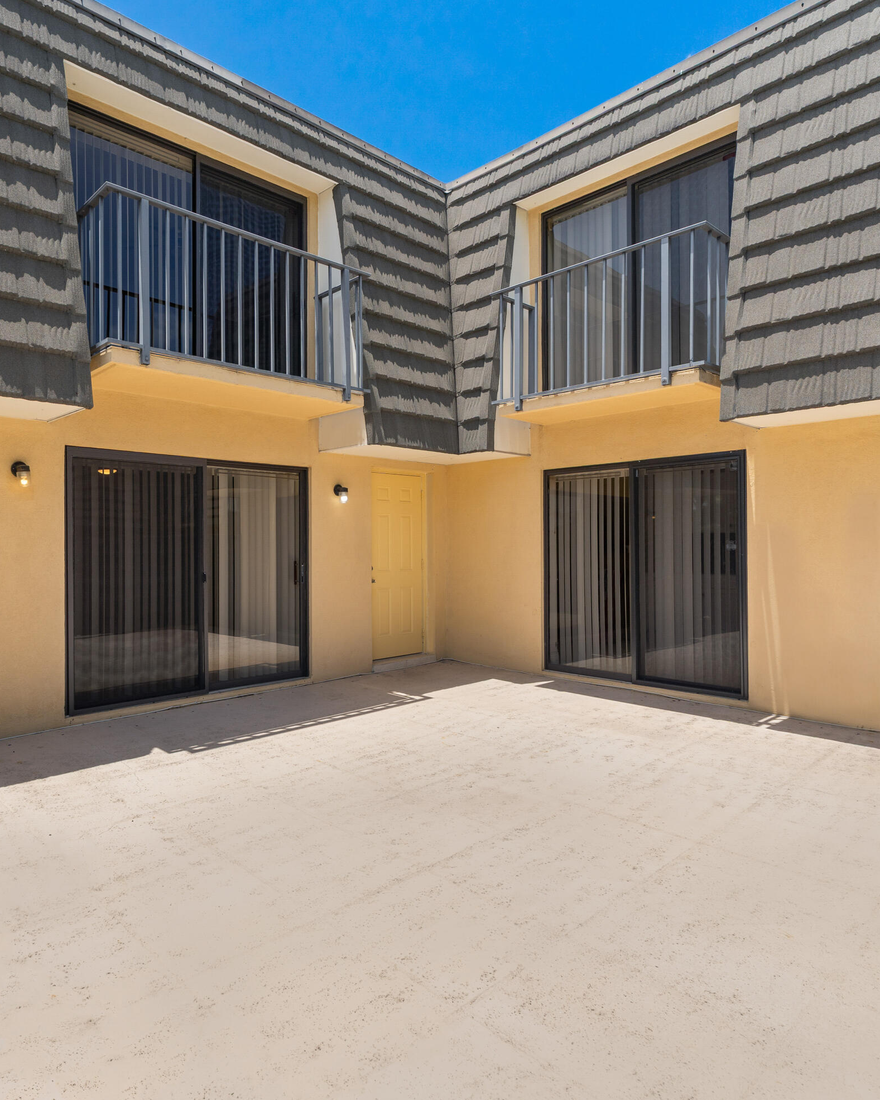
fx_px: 651
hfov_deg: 66.1
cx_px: 285
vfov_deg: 80.4
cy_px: 549
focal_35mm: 20
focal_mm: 14
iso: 250
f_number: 9
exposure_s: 1/400
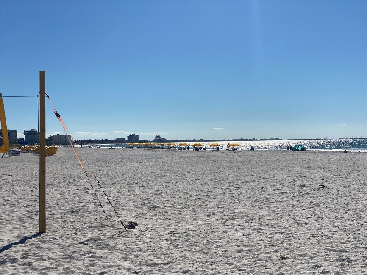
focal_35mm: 52
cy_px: 138
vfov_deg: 28.0
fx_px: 551
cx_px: 184
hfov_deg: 36.8
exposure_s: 1/7937
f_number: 2
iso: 25
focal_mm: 6
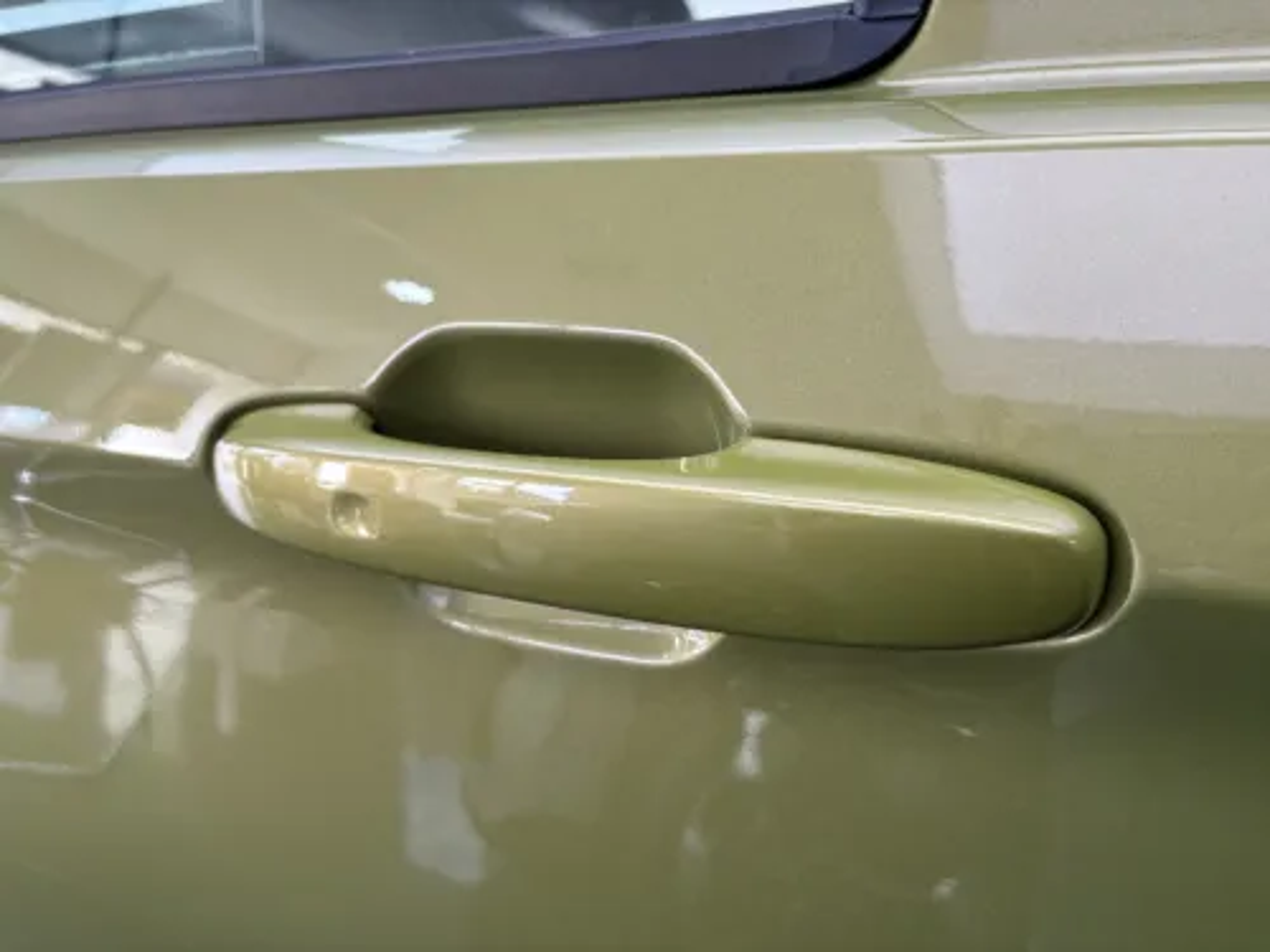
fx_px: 954
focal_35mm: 26
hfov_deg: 67.3
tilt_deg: -18.9
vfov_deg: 53.1
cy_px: 476
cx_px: 635
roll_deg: -1.6
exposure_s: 1/100
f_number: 1.6
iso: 80
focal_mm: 5.96
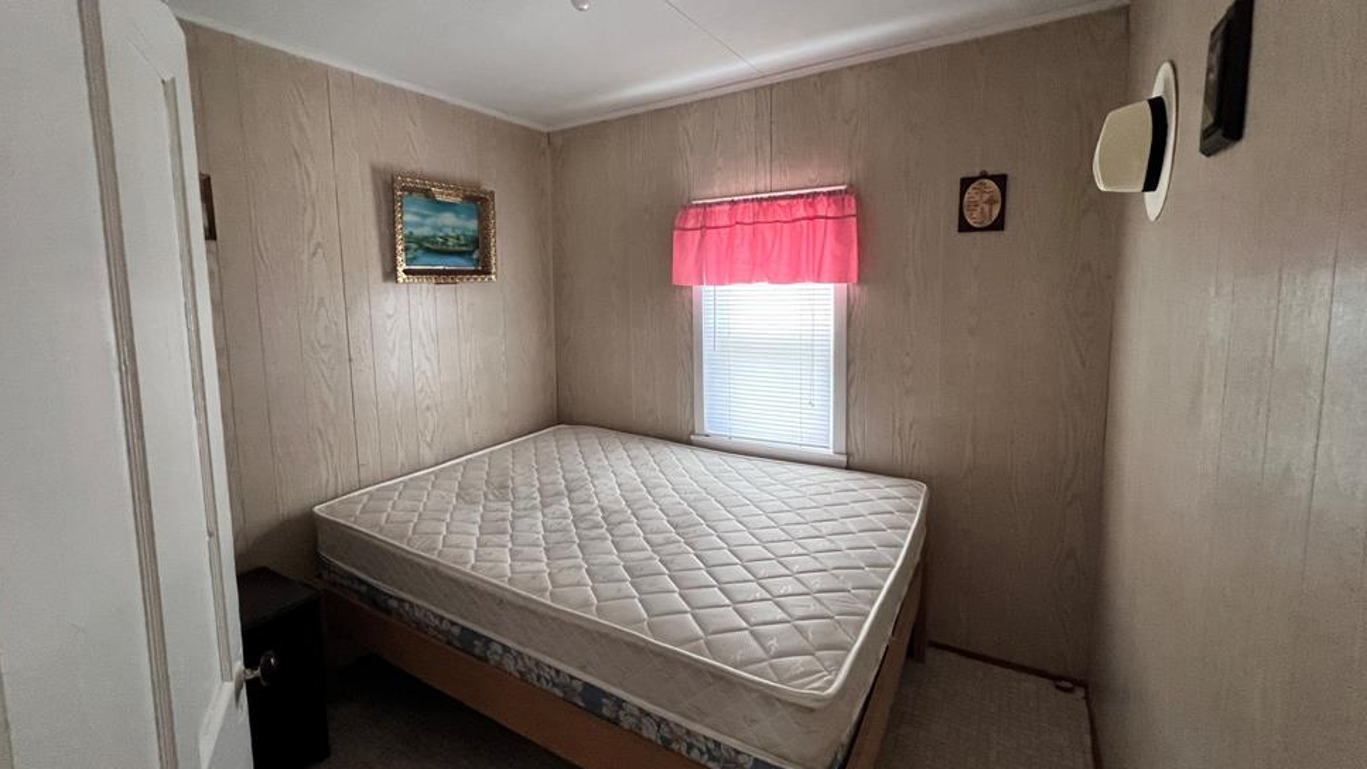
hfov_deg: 103.0
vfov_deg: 70.4
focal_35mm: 15
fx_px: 544
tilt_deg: -6.5
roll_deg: +1.3
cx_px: 666
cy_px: 351
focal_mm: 1.57
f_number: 1.8
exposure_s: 1/60
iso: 400
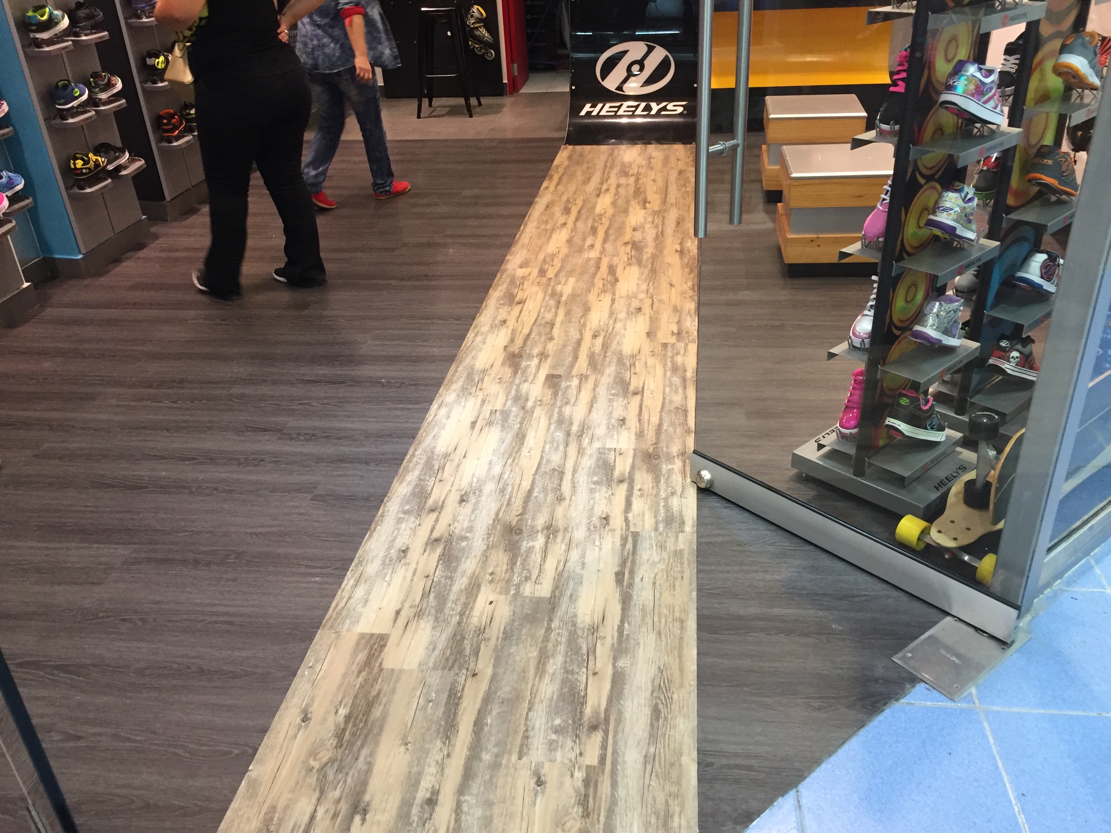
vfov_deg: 48.2
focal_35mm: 29
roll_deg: +1.9
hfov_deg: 61.7
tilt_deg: -29.5
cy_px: 416
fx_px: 931
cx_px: 556
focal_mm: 4.15
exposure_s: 1/30
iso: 125
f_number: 2.2
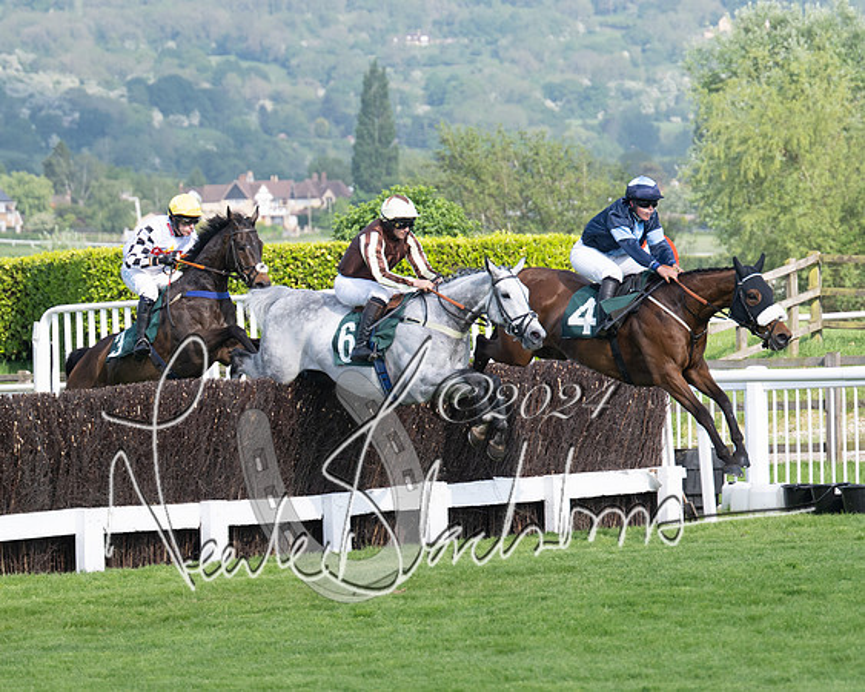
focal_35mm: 218
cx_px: 476
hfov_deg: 8.9
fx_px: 5568
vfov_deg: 7.1
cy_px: 339
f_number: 4
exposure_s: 1/2000
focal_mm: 125
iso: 400
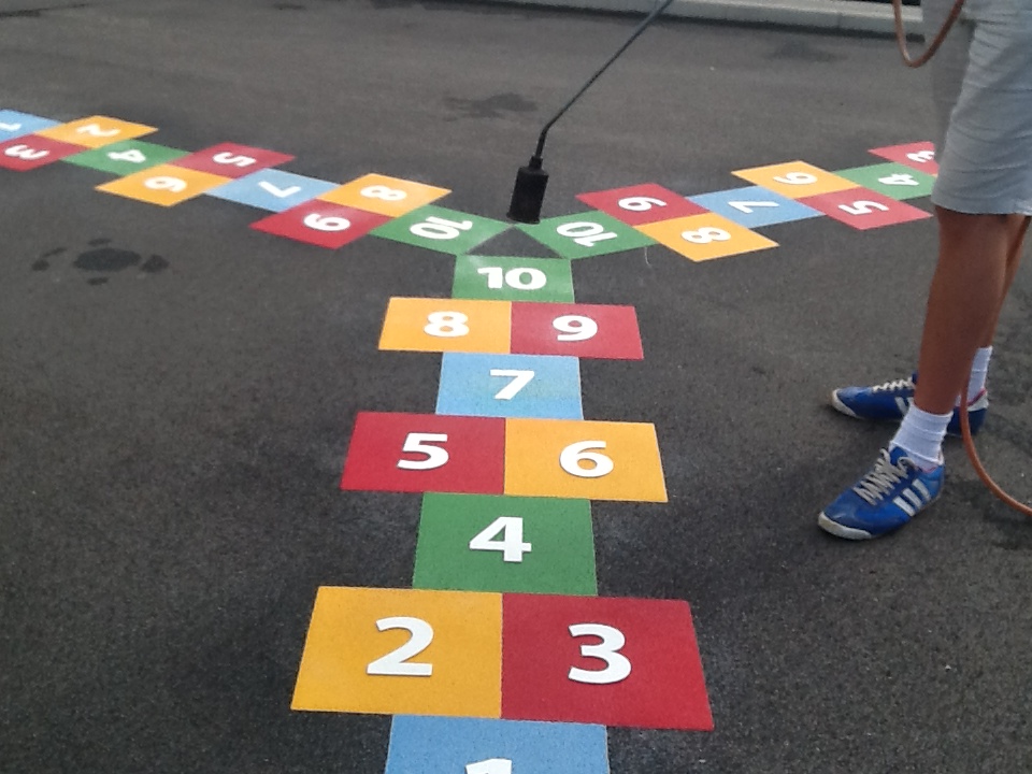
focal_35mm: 44
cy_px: 387
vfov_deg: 32.9
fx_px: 1312
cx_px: 516
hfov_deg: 42.9
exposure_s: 1/955
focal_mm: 2.03
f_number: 2.4
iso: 40
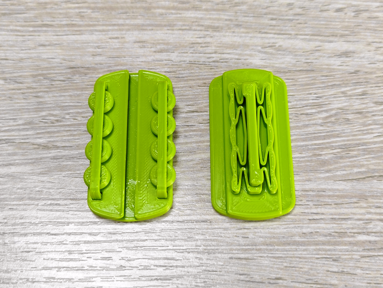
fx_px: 509
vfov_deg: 31.5
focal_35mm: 46
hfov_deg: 41.2
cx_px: 192
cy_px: 144
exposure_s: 1/97.5
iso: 400
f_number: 1.9
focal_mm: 8.7
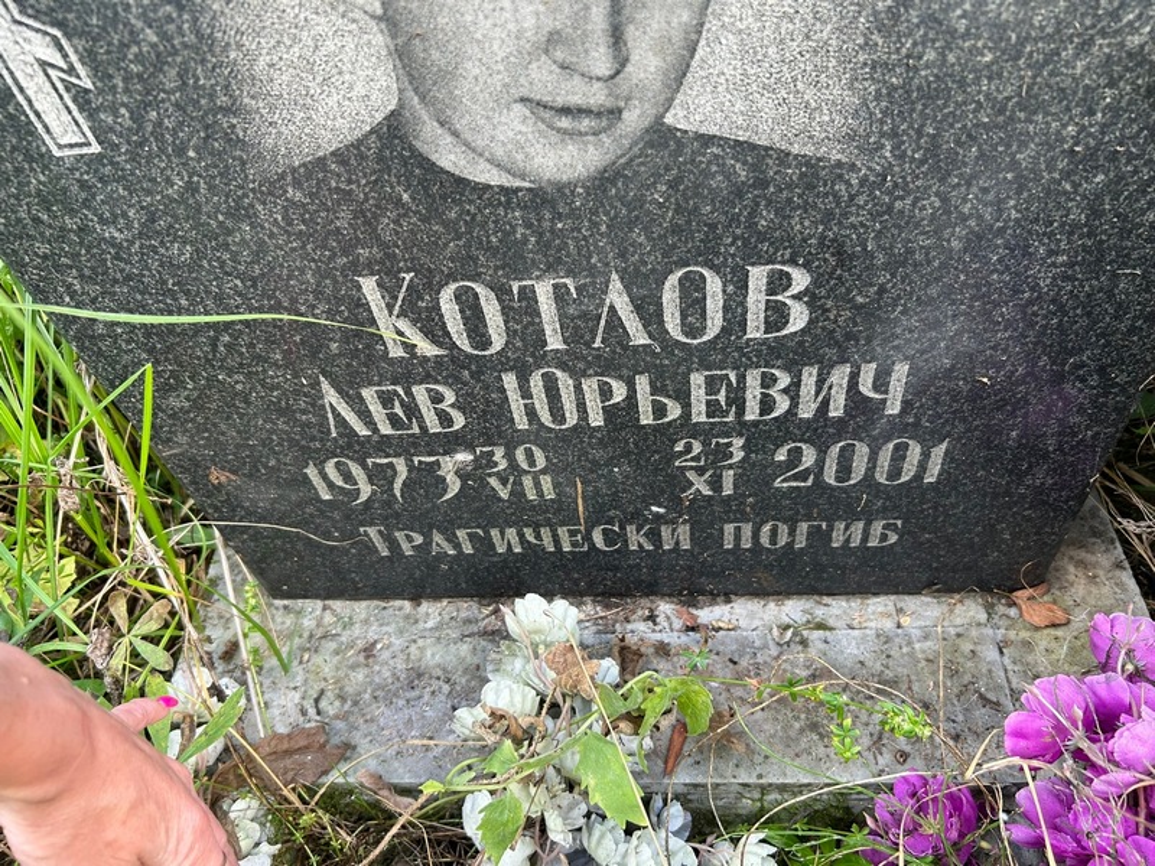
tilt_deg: -52.3
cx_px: 578
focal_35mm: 26
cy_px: 433
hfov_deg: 67.3
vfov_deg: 53.1
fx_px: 868
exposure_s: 1/121
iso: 50
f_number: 1.5
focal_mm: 5.7
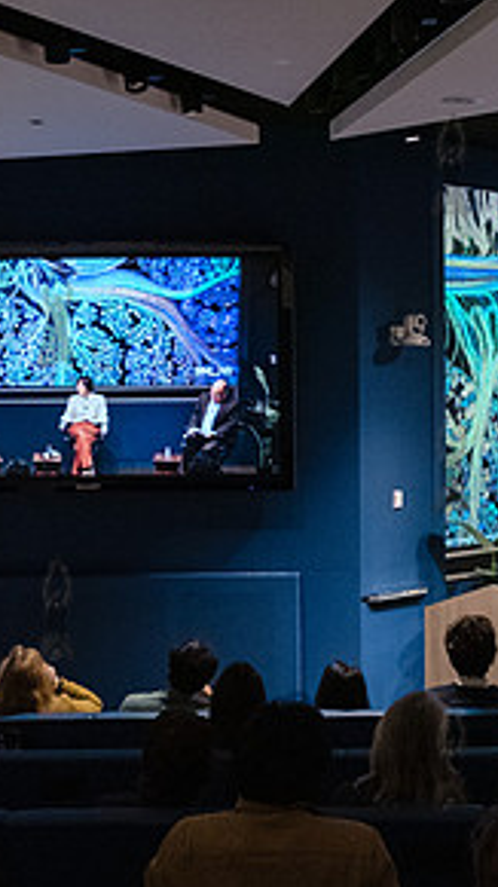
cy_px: 460
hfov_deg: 19.4
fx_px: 1433
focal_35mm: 61
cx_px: 449
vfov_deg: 34.4
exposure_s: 1/200
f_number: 4
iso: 6400
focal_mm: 29
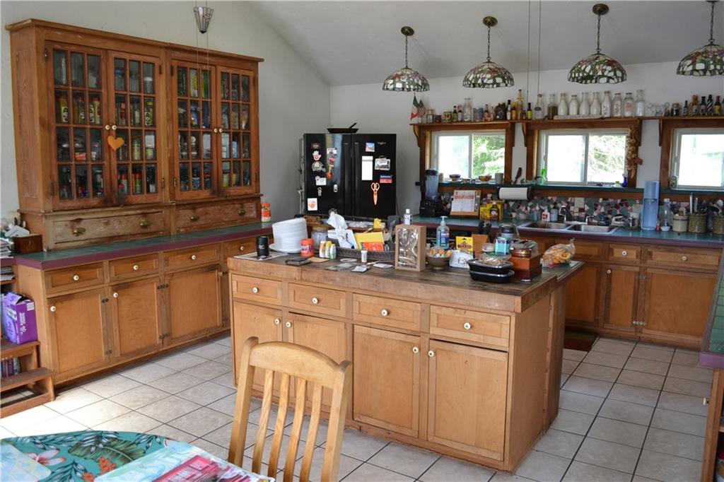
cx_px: 362
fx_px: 543
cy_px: 241
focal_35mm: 27
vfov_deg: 47.9
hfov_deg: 67.4
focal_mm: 18
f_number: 4.5
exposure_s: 1/80
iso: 400
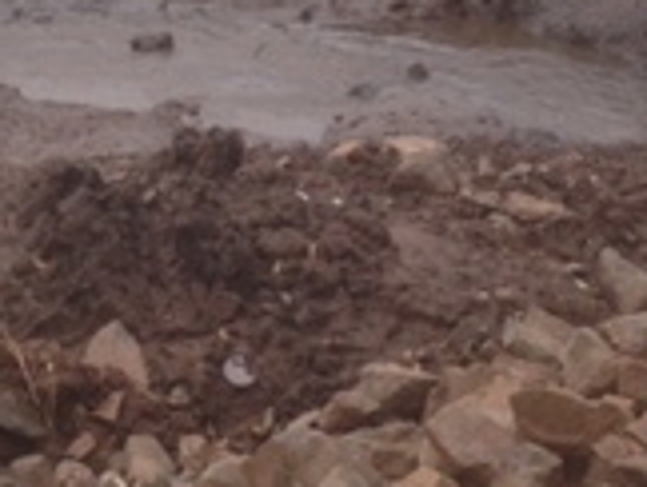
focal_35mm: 130
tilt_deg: -11.1
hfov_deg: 14.9
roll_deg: -1.8
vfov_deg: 11.1
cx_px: -8
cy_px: -180
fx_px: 2433
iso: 50
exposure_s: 1/141
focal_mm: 4.12
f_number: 2.4
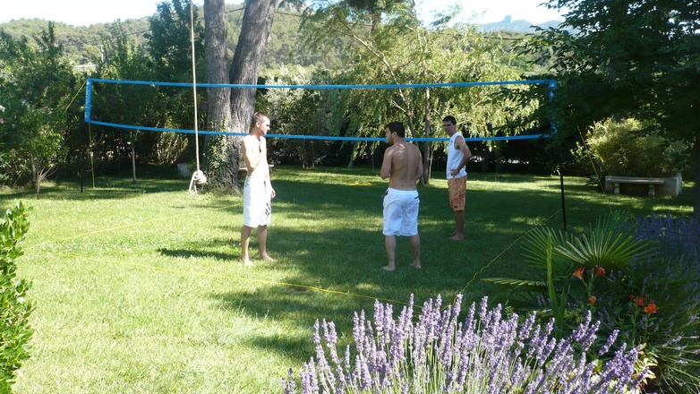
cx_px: 343
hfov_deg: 51.6
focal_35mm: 39
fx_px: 724
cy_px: 176
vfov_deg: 30.4
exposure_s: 1/320
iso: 100
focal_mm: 5.8
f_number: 2.8
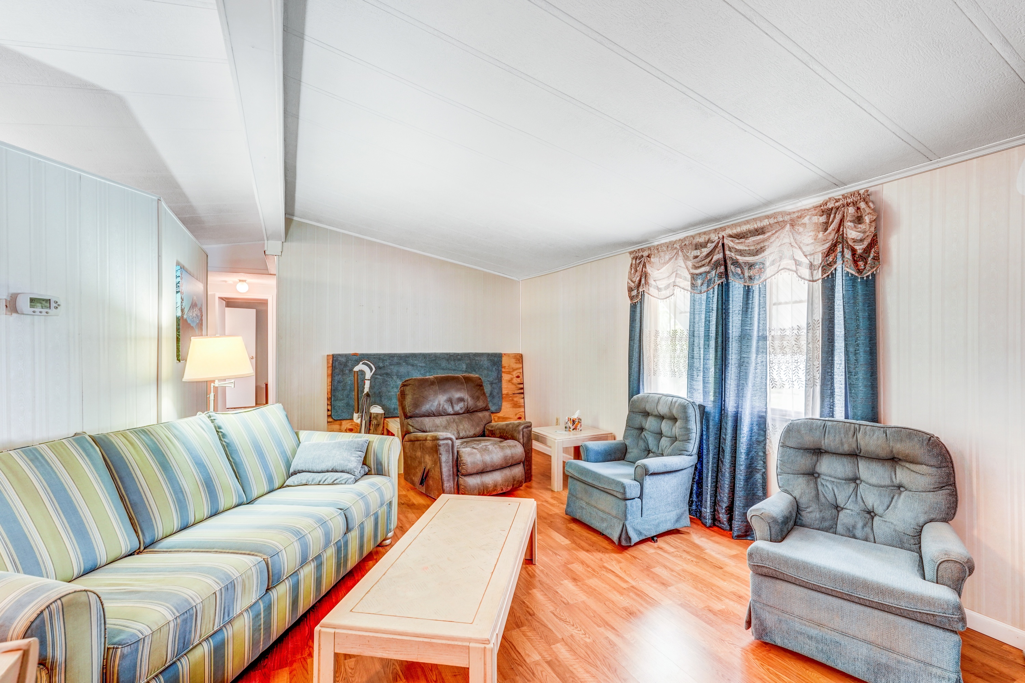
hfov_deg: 96.7
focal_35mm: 16
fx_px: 456
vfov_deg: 73.7
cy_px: 342
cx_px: 512
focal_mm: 16
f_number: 8
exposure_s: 1/4
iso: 400
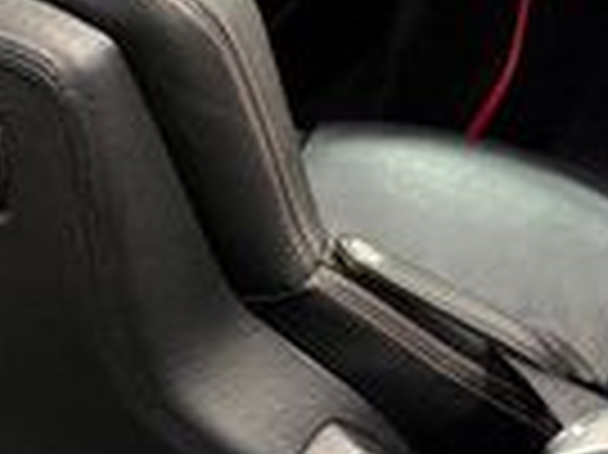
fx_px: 2001
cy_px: 157
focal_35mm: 114
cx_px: -194
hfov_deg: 16.3
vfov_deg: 13.0
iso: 250
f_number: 1.78
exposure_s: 1/120
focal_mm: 6.76
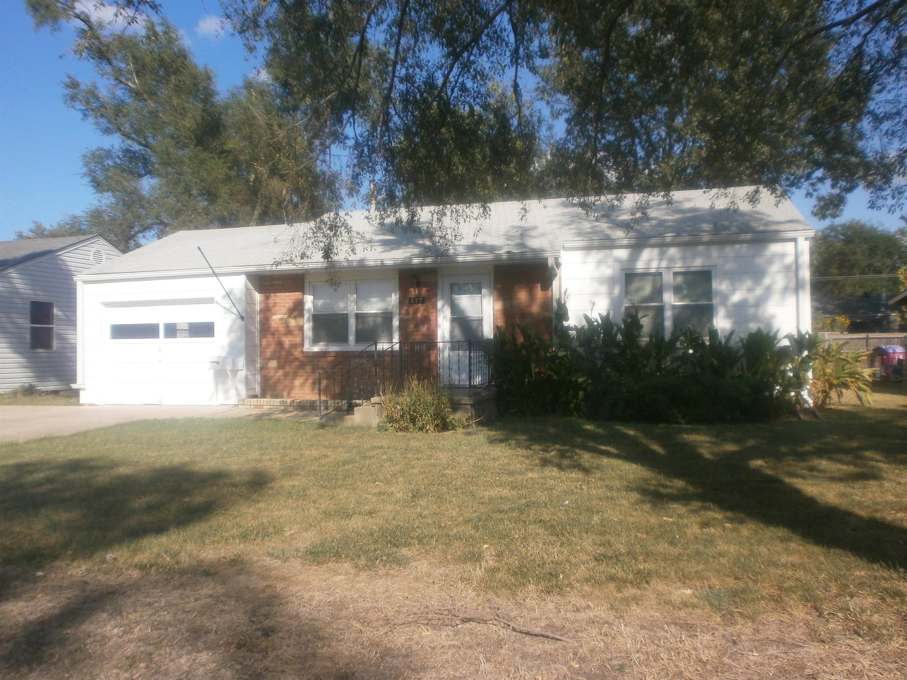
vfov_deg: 51.4
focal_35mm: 27
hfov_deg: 65.3
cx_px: 454
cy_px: 340
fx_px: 707
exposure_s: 1/1600
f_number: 2.9
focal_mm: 4.8
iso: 100
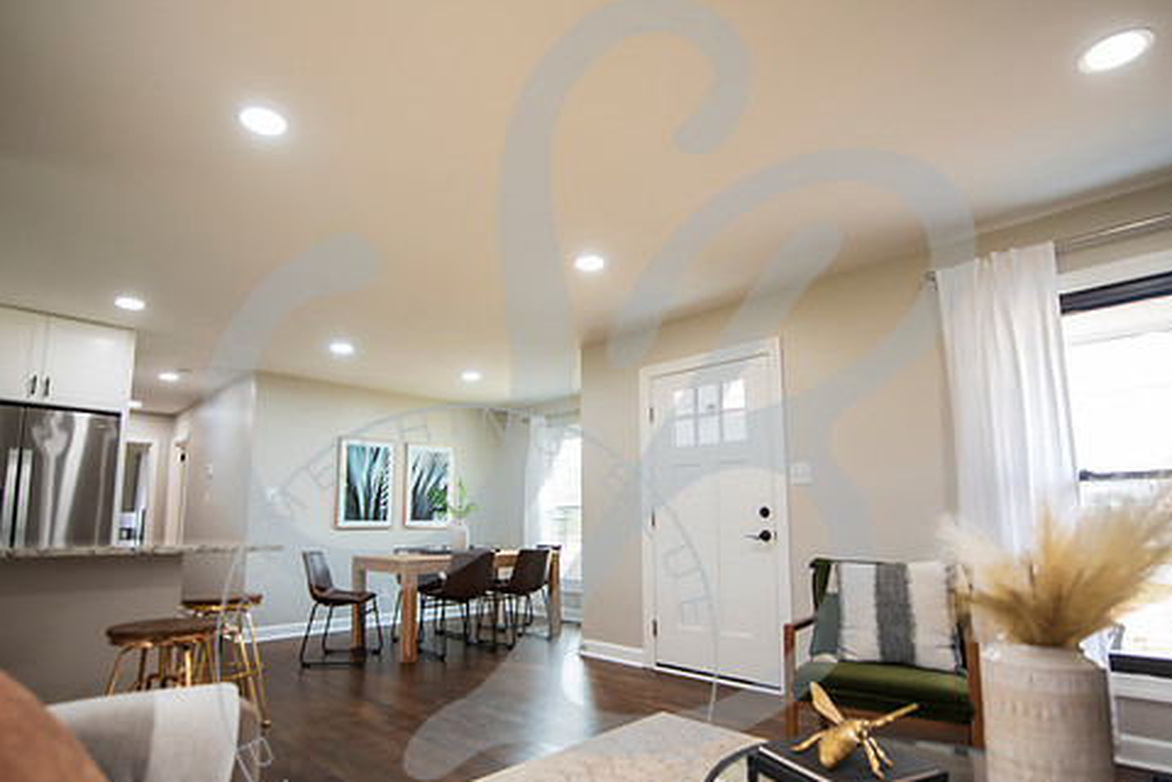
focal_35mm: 18
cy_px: 452
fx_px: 586
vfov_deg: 67.0
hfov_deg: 90.0
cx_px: 563
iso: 500
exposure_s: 1/125
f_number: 2.8
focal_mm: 14
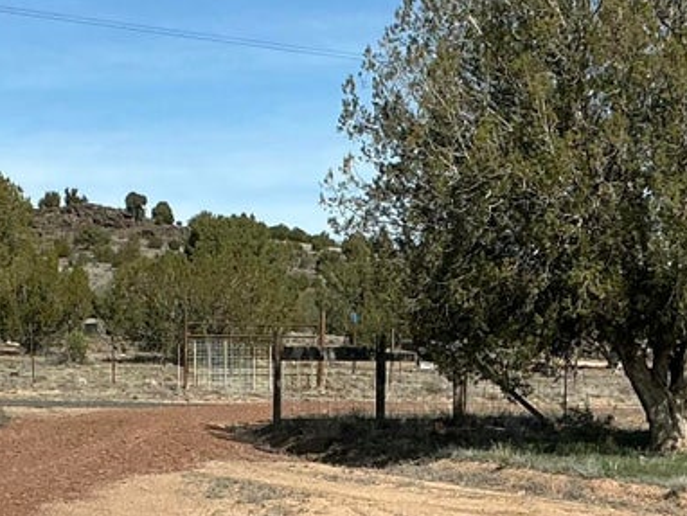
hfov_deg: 19.6
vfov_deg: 14.7
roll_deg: -1.2
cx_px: 260
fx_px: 1986
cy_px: 401
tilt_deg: +0.7
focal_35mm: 100
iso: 25
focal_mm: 3
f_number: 1.8
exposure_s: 1/2538
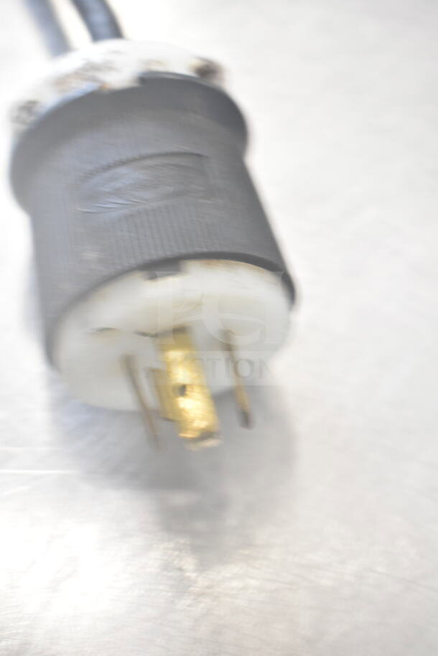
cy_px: 328
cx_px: 219
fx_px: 1149
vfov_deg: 31.9
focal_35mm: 63
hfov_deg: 21.6
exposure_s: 1/60
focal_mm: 42
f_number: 5
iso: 1600
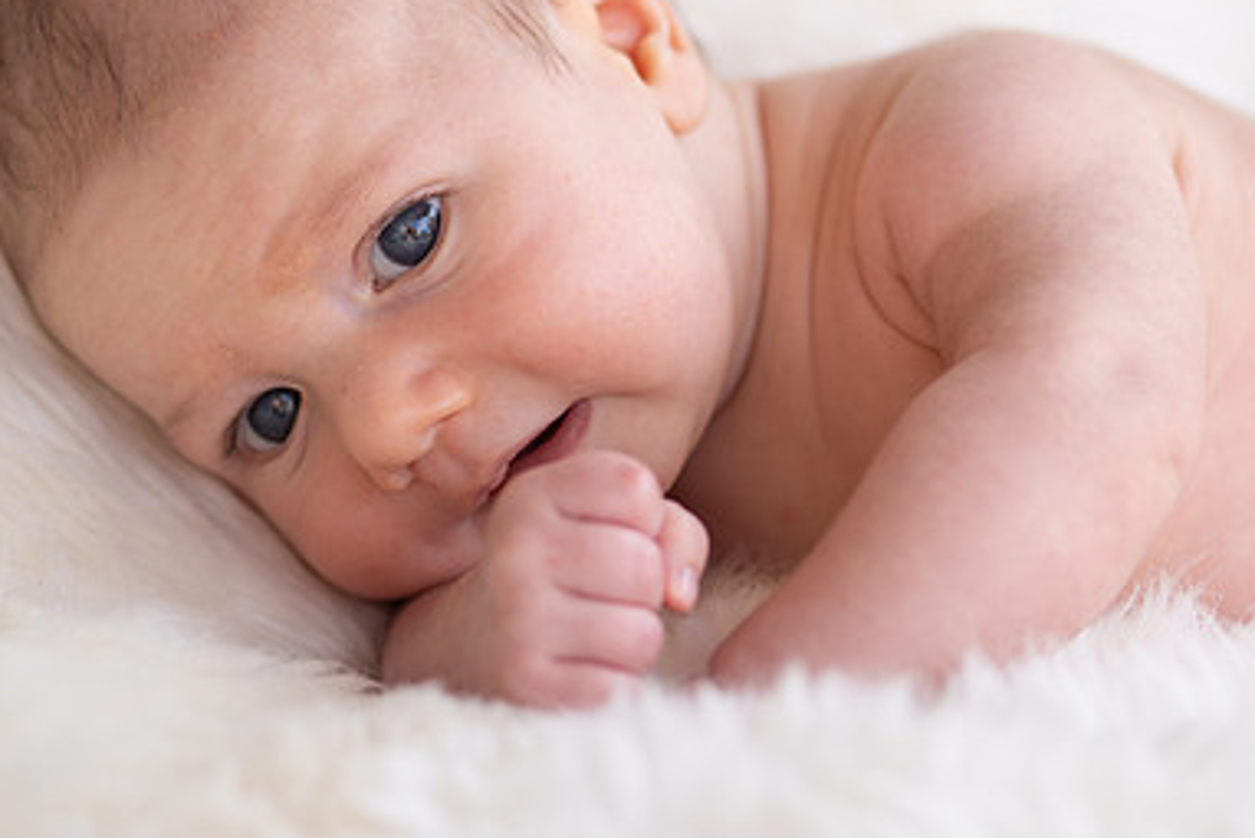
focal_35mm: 129
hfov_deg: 15.9
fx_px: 4499
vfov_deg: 10.6
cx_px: 628
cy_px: 274
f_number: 2.8
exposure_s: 1/125
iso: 100
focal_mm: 85
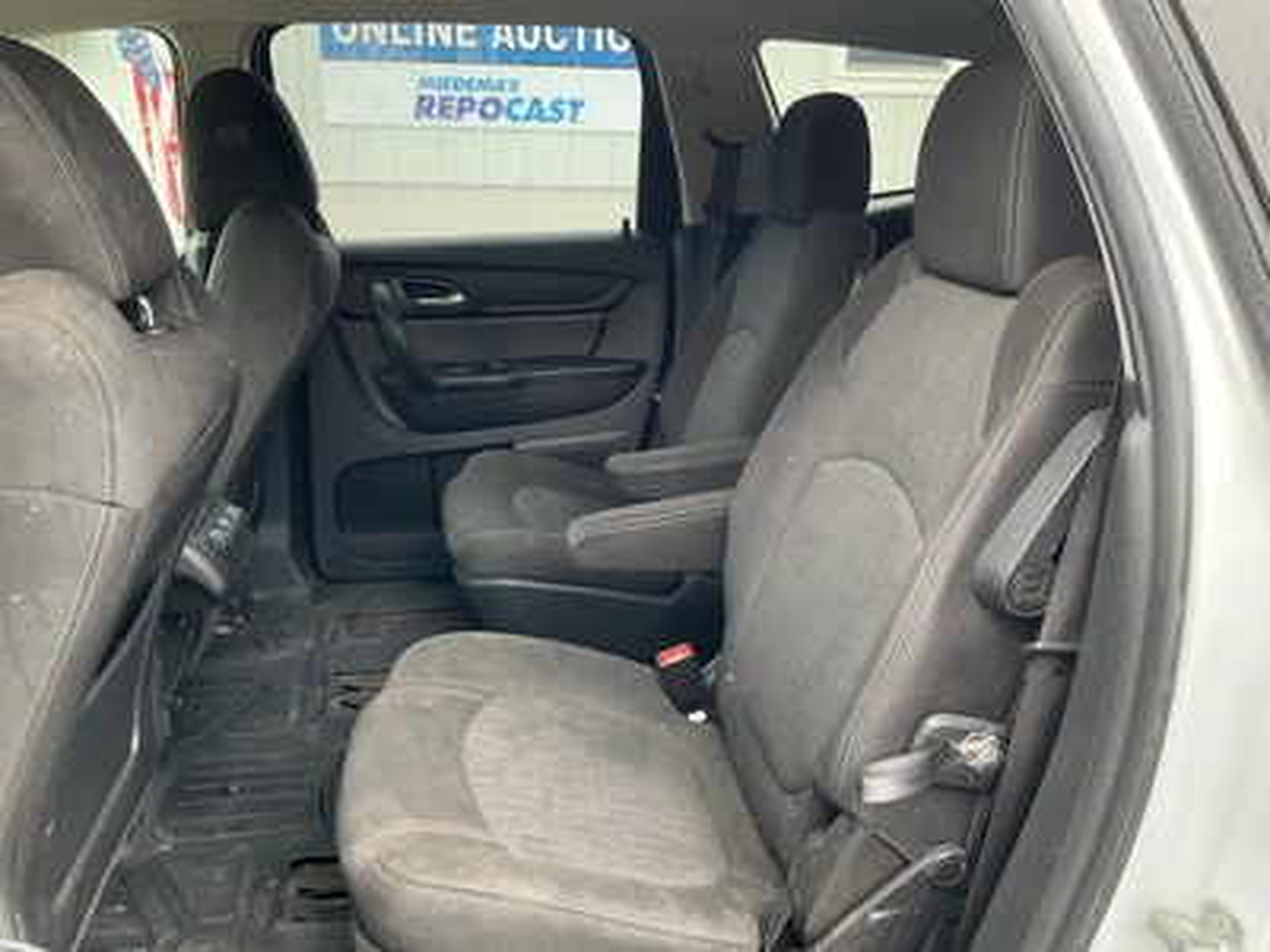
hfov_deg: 61.7
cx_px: 635
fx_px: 1064
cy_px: 476
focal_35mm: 29
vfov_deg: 48.2
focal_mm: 3
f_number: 1.8
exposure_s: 1/122
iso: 50
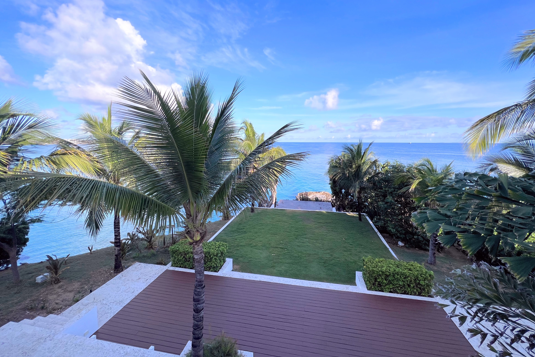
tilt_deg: -3.6
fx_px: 208
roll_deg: +0.5
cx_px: 275
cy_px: 159
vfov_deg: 80.9
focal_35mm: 14
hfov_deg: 104.2
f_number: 1.8
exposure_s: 1/1248
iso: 32
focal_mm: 1.57
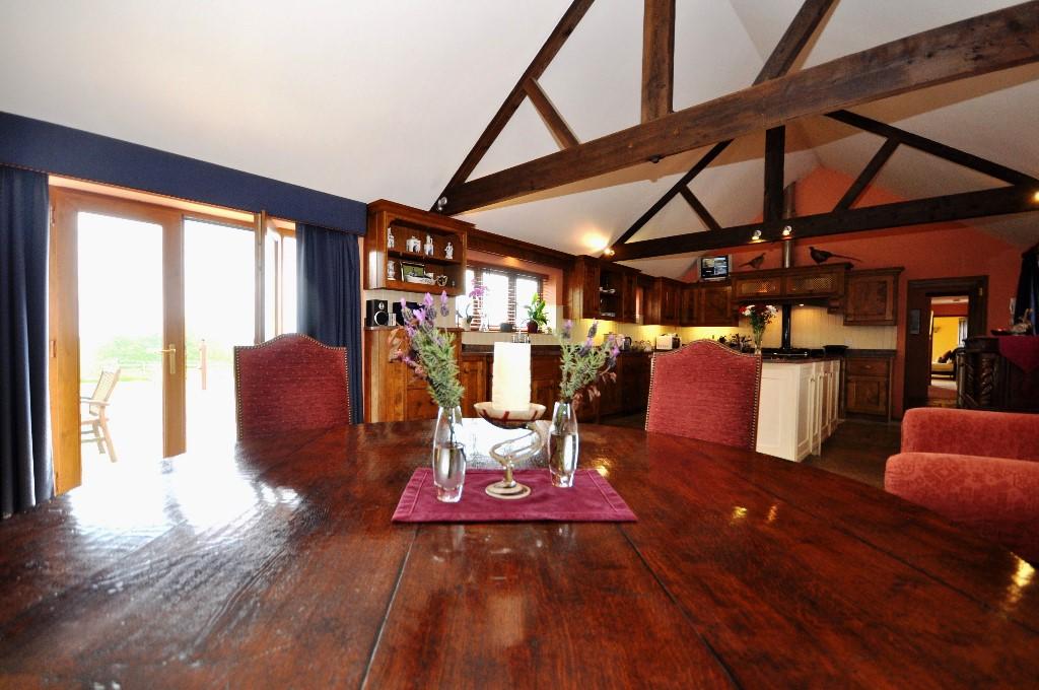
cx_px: 520
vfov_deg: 77.2
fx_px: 432
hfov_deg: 100.5
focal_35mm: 15
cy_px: 345
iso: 640
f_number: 4
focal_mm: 10
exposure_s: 1/200
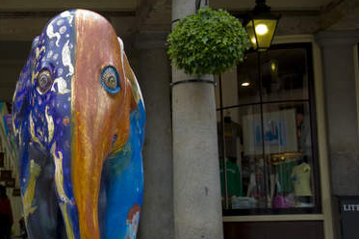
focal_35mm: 72
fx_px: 717
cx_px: 70
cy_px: 124
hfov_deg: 27.5
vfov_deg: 18.9
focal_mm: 28
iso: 100
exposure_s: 1/30
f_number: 4.5
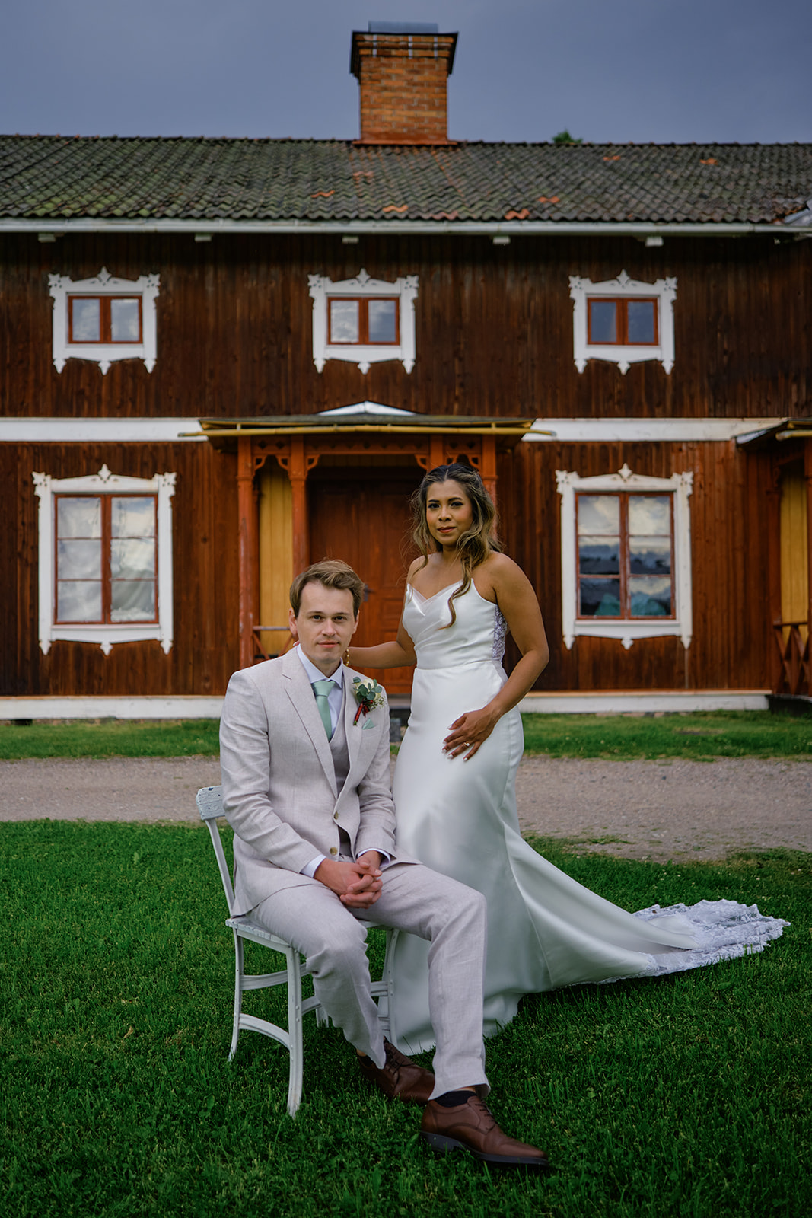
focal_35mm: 35
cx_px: 406
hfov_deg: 37.9
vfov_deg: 54.4
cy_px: 609
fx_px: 1184
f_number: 1.4
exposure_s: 1/4000
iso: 200
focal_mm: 23
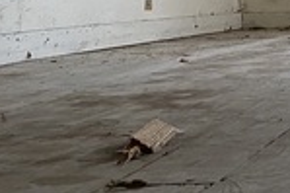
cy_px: -142
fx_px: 933
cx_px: 584
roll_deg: +1.8
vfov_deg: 11.1
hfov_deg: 14.6
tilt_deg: +5.6
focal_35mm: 116
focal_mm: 4.25
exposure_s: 1/82
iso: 125
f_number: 1.8
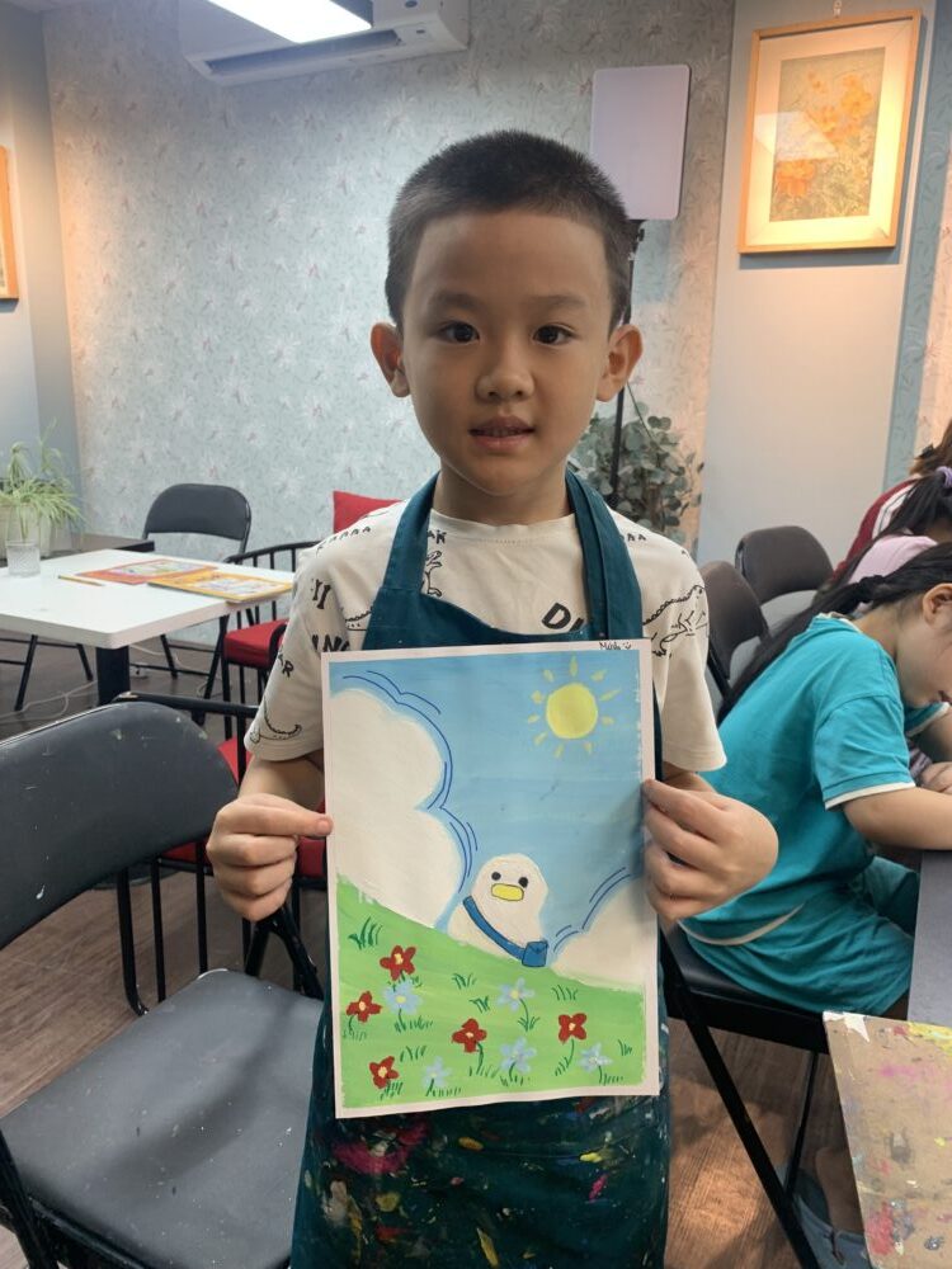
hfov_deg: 53.1
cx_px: 476
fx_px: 953
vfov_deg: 67.3
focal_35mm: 26
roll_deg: +0.8
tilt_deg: -12.1
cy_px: 634
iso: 50
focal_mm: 4.25
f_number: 1.8
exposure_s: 1/98
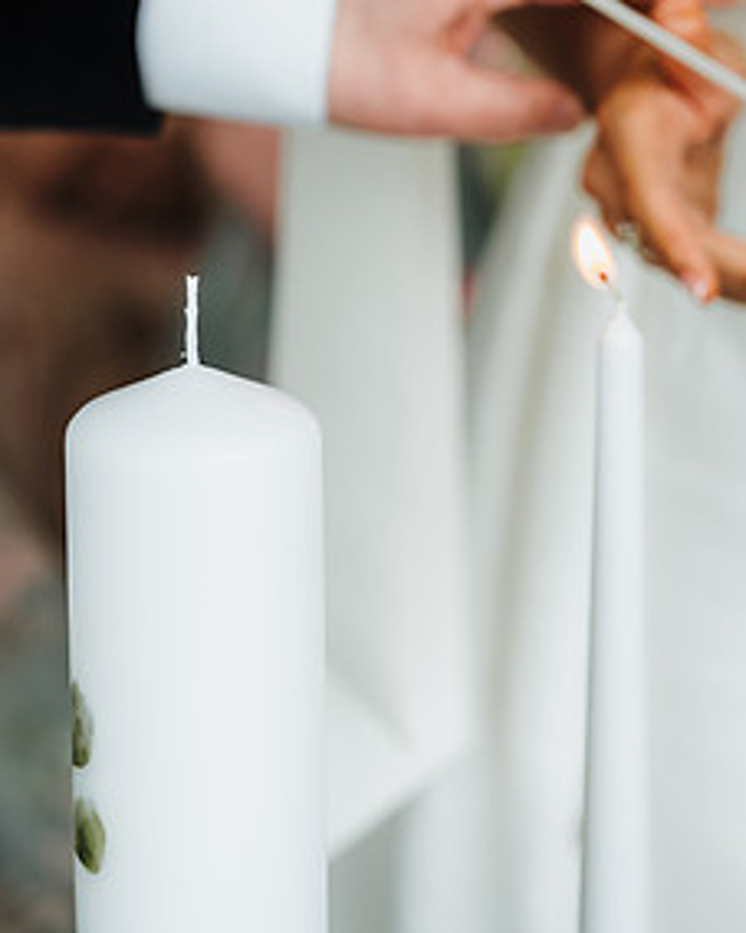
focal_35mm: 163
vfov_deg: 11.8
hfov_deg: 9.5
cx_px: 519
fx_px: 4501
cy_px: 373
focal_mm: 85
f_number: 4.5
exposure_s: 1/200
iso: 640
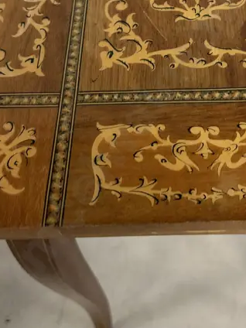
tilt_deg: -53.8
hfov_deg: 25.0
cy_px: 66
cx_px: 179
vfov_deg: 32.3
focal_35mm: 58
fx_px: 550
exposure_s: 1/50
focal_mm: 6.86
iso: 160
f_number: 1.78
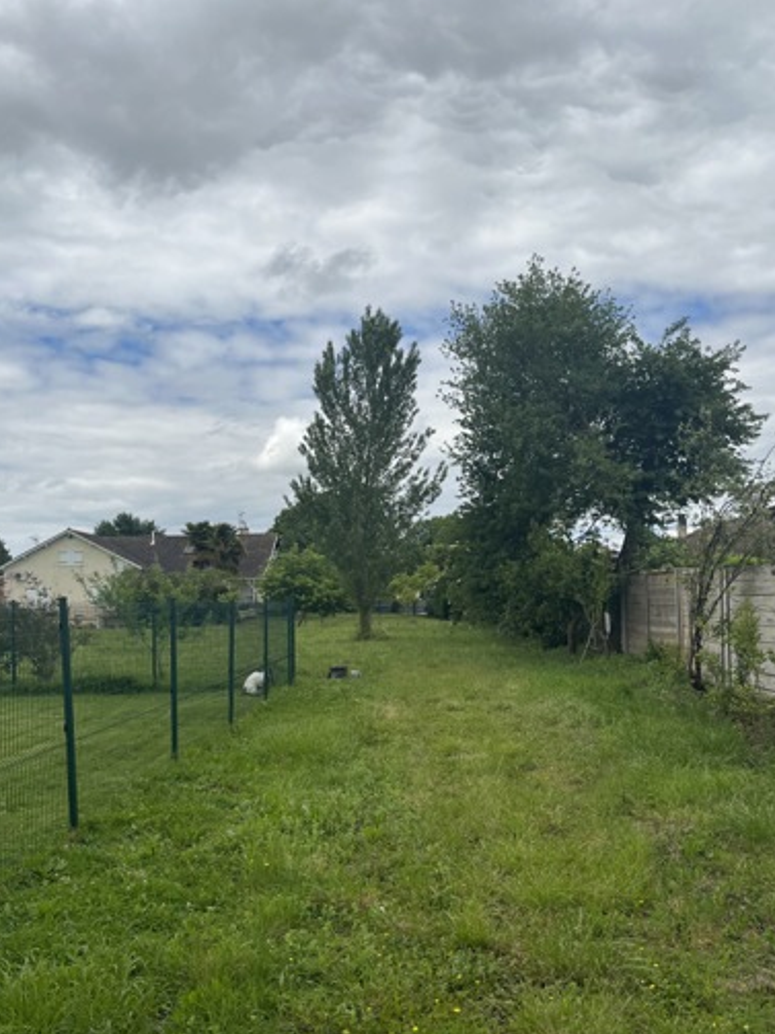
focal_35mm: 31
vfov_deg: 58.3
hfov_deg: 45.4
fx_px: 926
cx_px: 419
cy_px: 547
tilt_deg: +1.2
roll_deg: +1.4
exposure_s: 1/4854
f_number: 1.6
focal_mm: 5.1
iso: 50
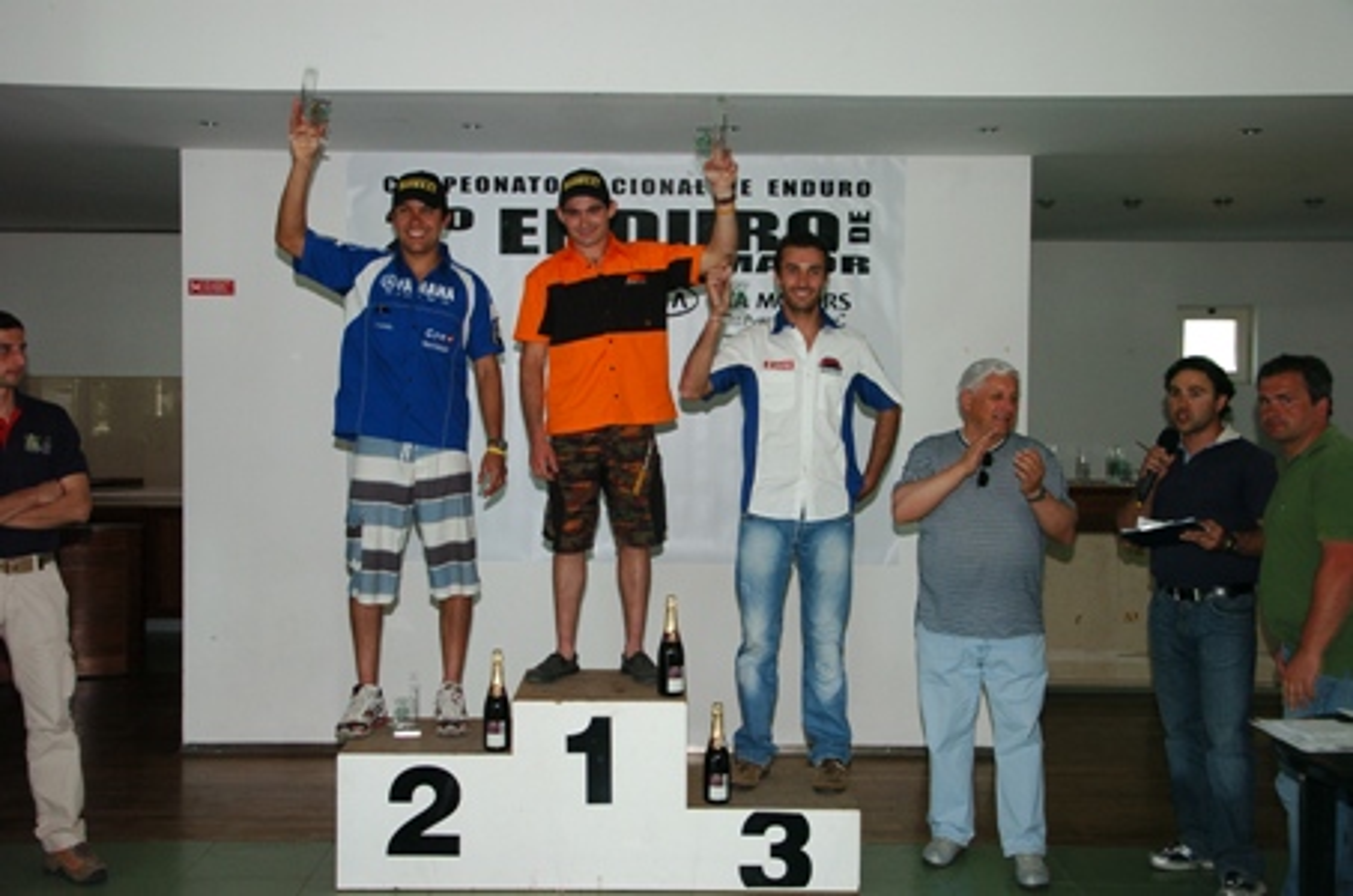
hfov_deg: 49.6
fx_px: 1463
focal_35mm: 39
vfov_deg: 34.1
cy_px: 448
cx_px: 676
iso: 400
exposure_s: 1/60
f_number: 4.8
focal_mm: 26
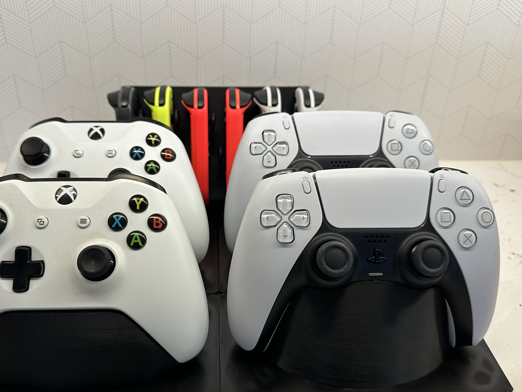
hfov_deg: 59.8
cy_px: 207
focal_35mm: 30
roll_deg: -0.4
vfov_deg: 46.8
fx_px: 452
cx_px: 231
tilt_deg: -32.2
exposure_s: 1/105
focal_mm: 6.86
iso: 160
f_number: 1.78
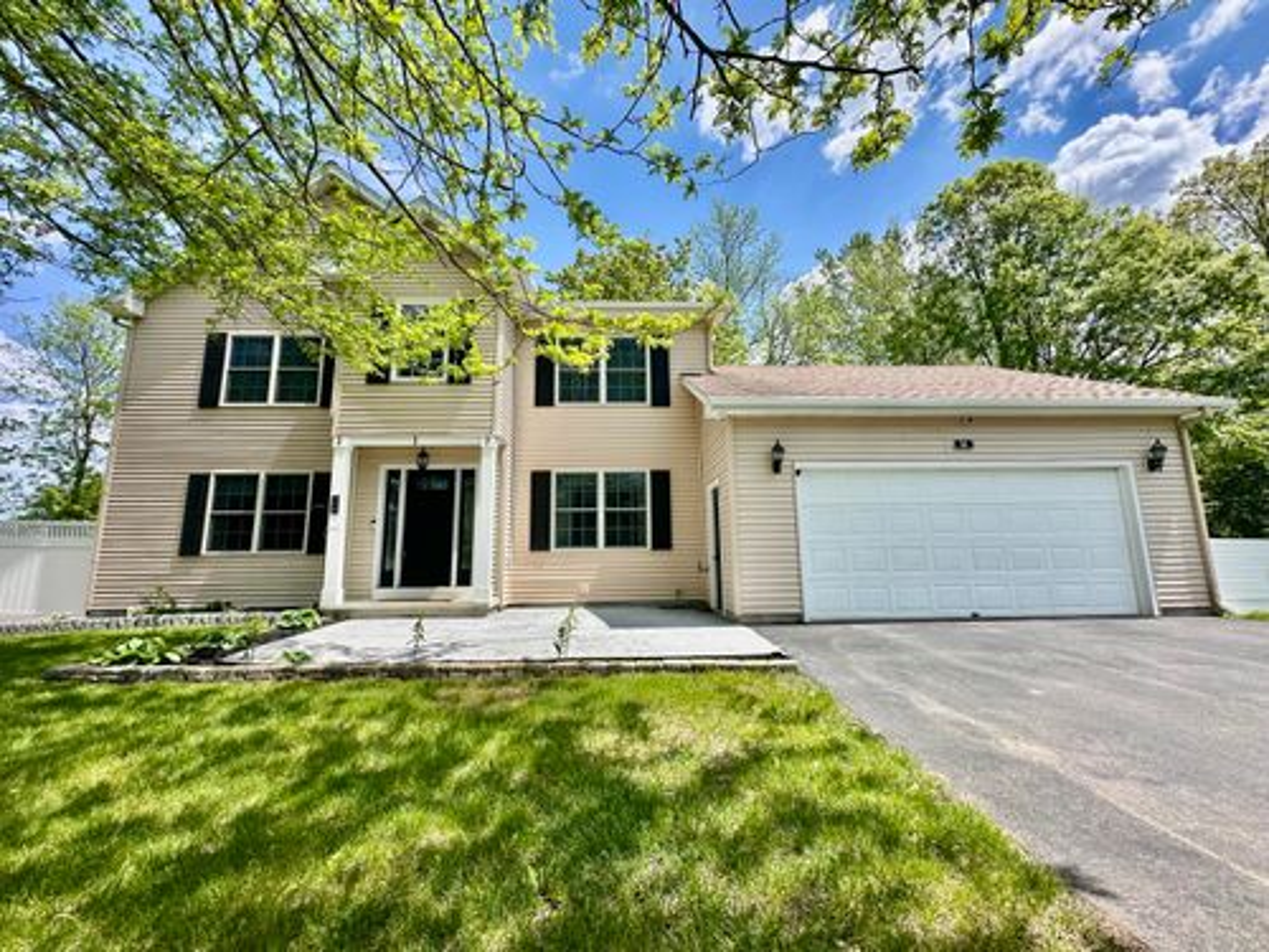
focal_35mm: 14
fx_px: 513
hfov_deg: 102.1
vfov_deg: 85.7
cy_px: 476
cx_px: 634
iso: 50
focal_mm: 2.22
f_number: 2.2
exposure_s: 1/1511
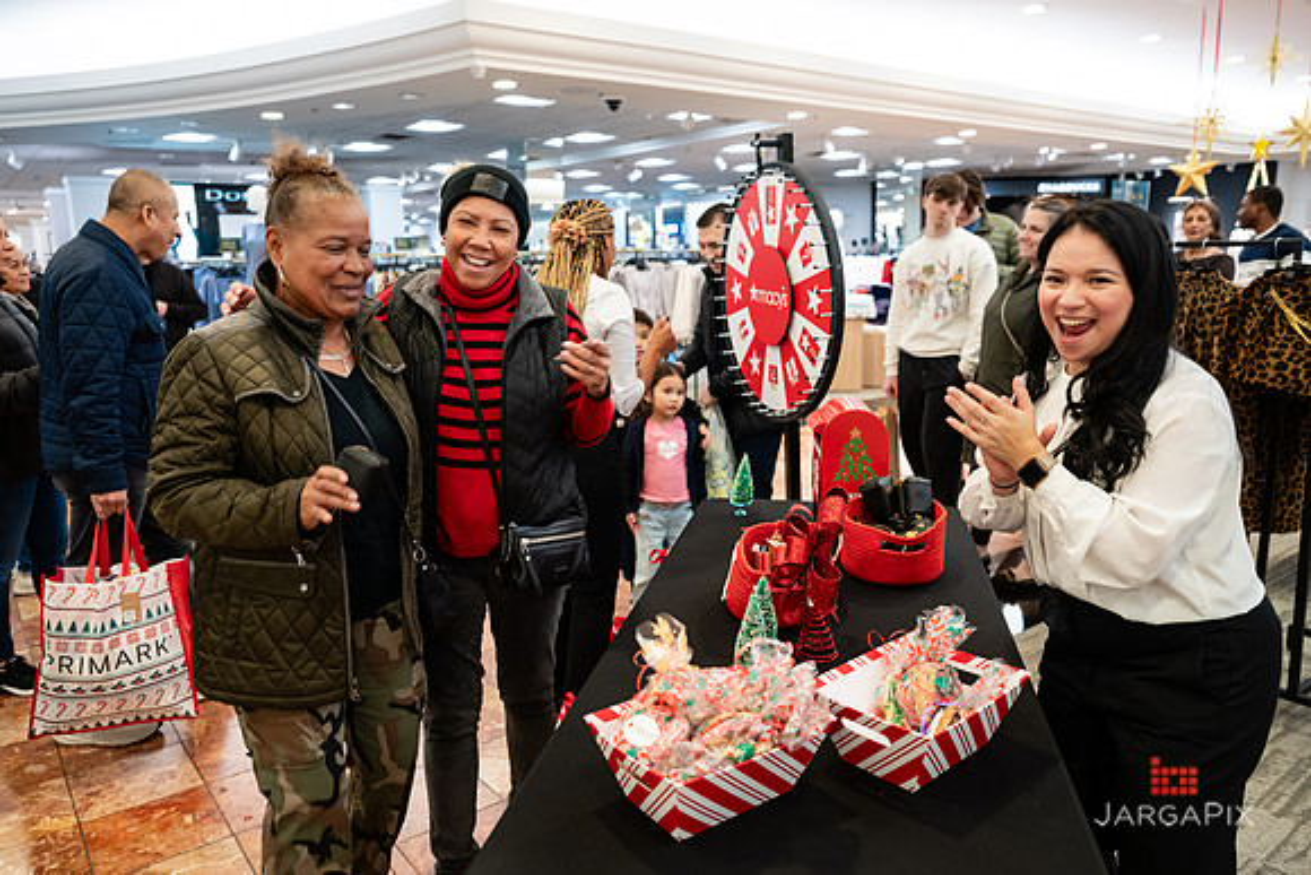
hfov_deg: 70.3
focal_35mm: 26
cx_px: 656
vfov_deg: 50.3
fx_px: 932
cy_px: 438
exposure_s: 1/125
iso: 1000
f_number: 3.2
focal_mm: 25.5
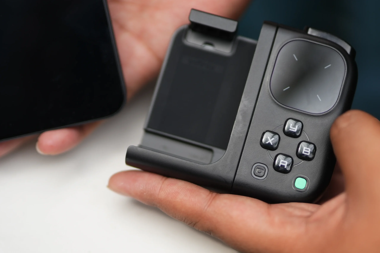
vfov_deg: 18.2
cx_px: 190
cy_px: 126
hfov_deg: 27.0
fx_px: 792
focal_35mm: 75
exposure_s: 1/2000
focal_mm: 50
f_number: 1.4
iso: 200
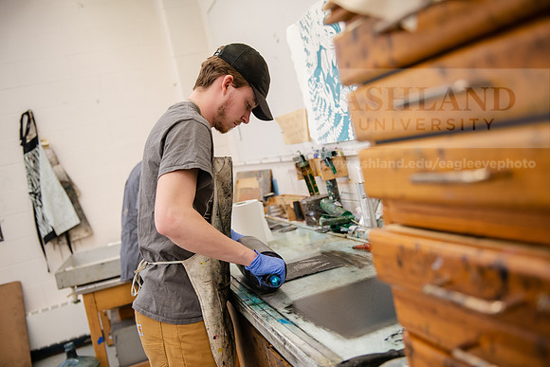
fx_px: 535
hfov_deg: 54.4
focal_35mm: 35
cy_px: 184
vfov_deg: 37.9
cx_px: 275
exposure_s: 1/200
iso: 640
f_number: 3.2
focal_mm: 35
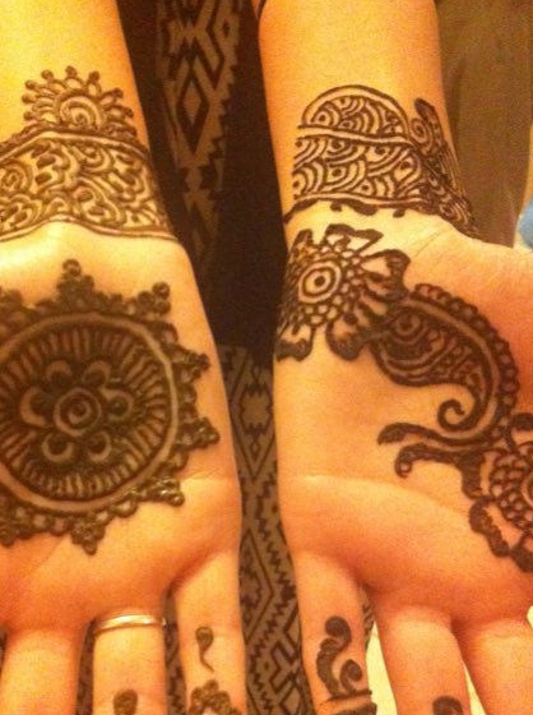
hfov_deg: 28.9
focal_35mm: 50
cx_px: 197
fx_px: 1030
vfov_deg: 38.1
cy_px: 425
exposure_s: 1/15
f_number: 2.8
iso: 1000
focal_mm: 3.85
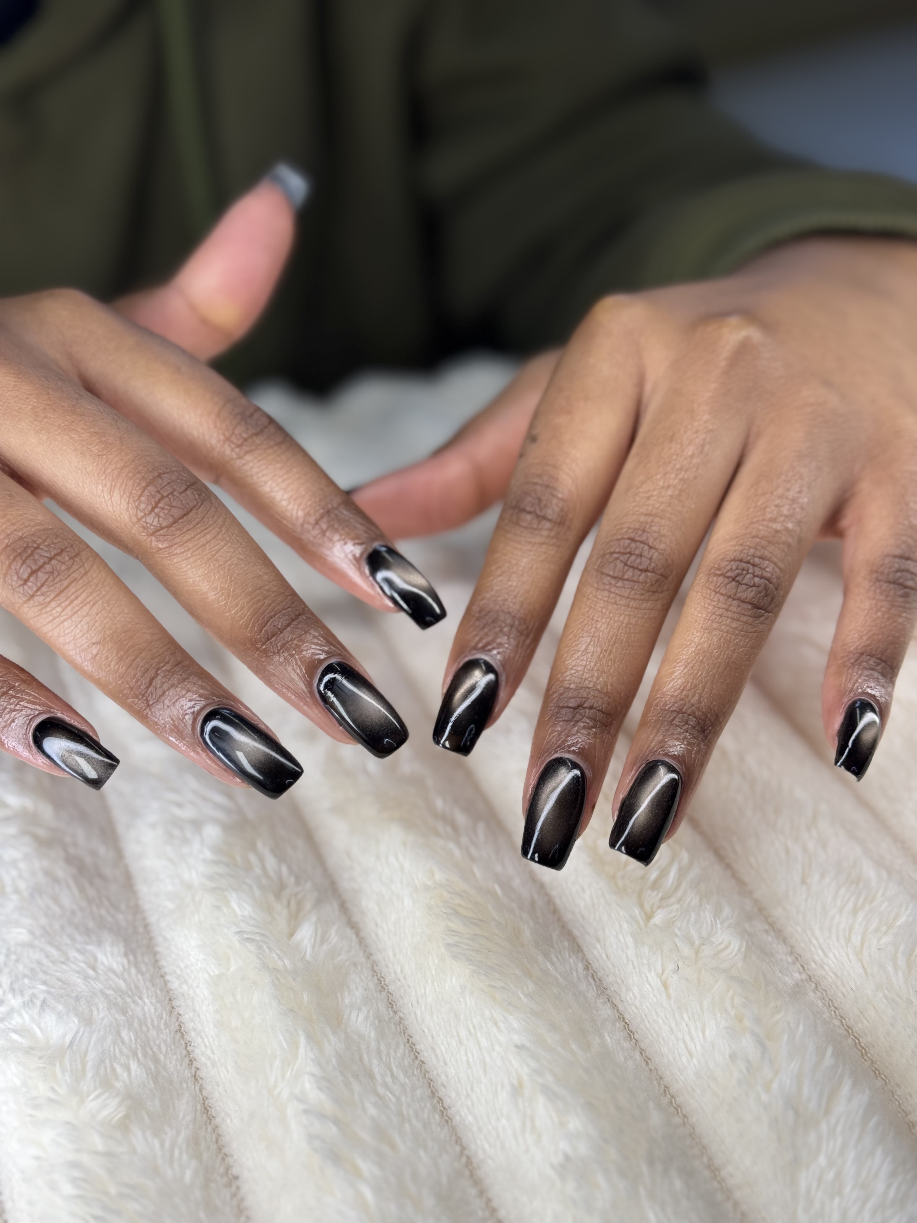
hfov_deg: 30.3
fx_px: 1695
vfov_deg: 39.7
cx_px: 458
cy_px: 612
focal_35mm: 48
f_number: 1.78
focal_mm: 6.76
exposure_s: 1/172
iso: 50
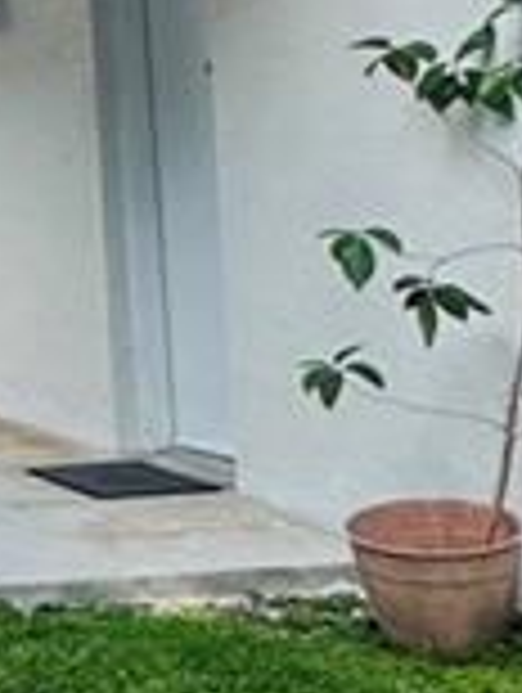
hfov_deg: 10.1
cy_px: 202
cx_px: -1035
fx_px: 2186
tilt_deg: -0.7
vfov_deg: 17.9
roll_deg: +5.7
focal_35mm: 109
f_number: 2.2
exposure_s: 1/548
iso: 40
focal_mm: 2.22
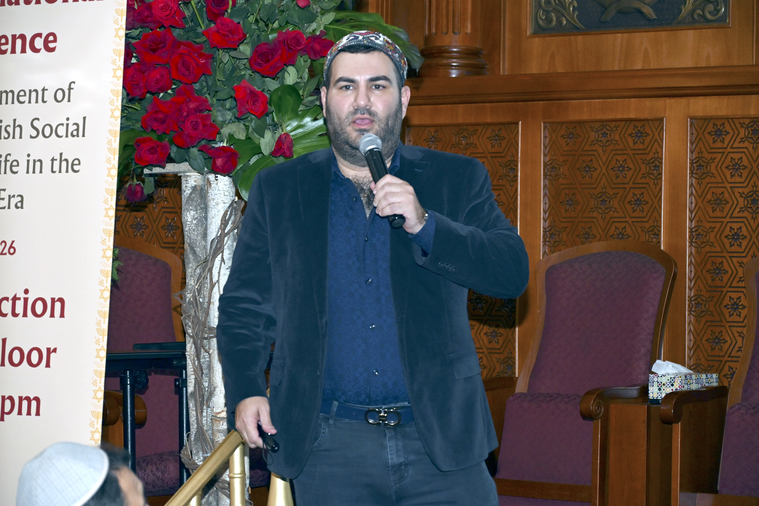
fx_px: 2308
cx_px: 380
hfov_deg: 18.7
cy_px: 253
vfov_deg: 12.5
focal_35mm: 110
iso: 1250
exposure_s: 1/125
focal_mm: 73
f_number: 5.6
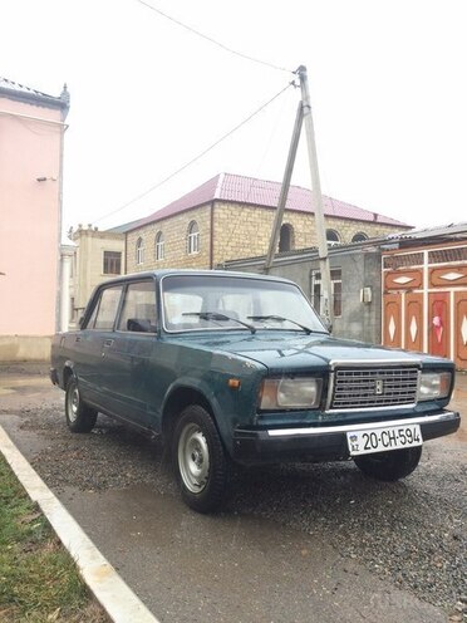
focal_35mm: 29
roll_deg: -1.6
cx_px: 234
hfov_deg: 48.2
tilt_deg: +0.9
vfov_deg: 61.7
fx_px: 522
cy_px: 312
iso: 50
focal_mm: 4.15
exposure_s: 1/100
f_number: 2.2
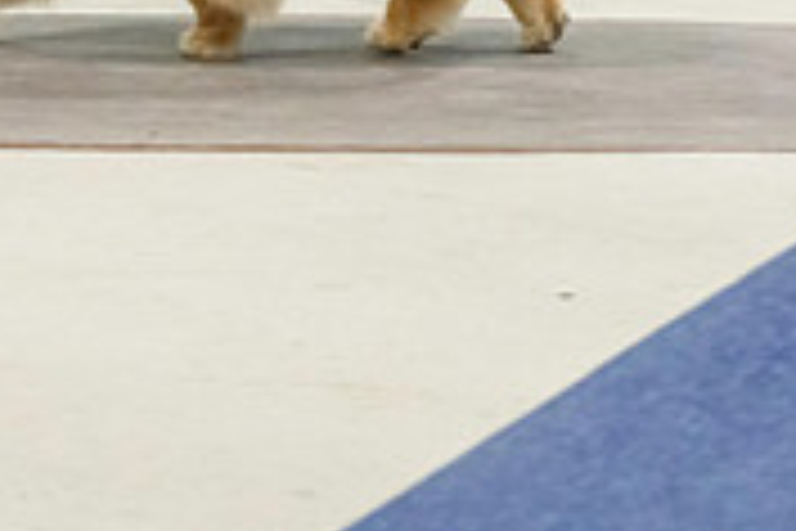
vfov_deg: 5.1
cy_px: -441
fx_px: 5903
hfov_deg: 7.7
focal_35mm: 267
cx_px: -110
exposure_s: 1/200
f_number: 2.8
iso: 4000
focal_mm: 70
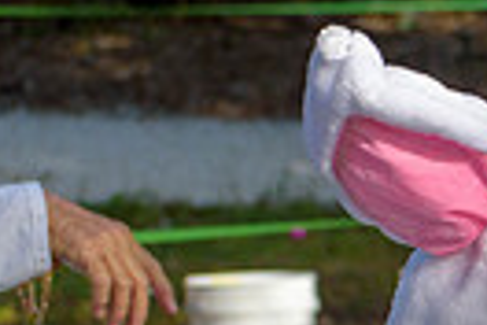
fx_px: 6263
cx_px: 1051
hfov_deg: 4.4
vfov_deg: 2.9
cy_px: 696
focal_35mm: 463
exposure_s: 1/500
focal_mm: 70
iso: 250
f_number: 5.6
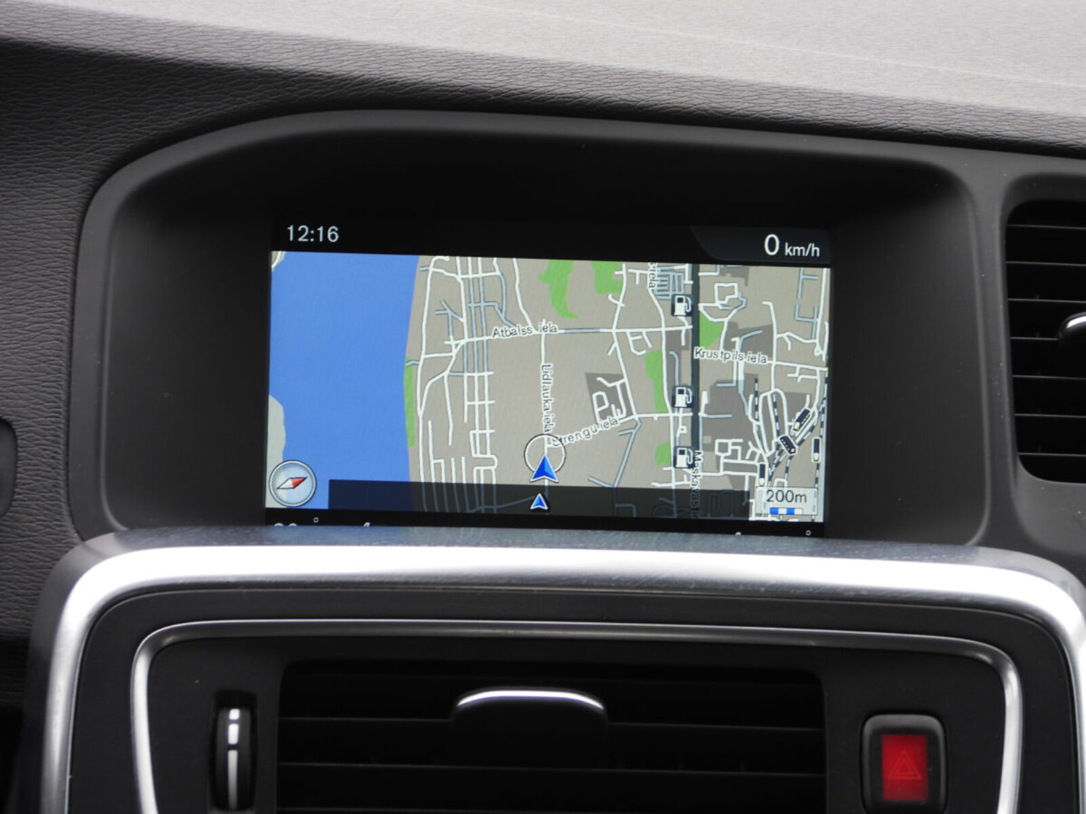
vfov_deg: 12.9
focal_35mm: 115
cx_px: 543
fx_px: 3608
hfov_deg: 17.1
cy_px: 407
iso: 110
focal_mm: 20.7
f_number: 4
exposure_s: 1/60
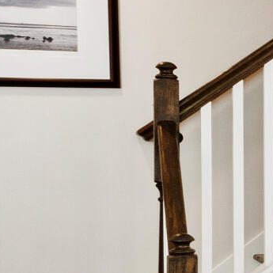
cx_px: 799
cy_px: 202
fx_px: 990
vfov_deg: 15.6
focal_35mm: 111
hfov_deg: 10.9
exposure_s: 1/5
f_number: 8
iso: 100
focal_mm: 10
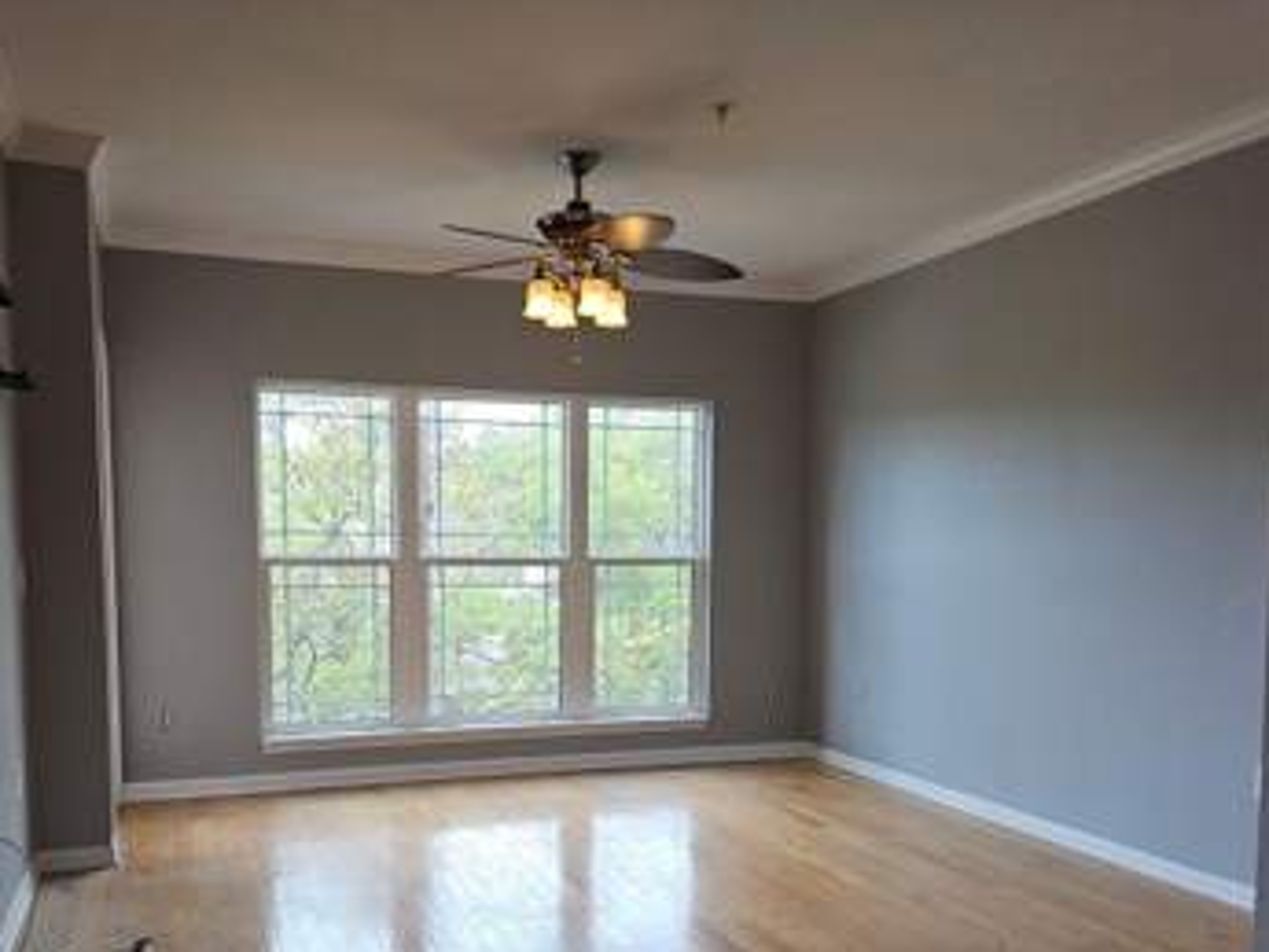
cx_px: 581
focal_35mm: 32
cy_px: 621
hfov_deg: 56.7
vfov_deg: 43.7
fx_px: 1174
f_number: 1.7
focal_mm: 6.3
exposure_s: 1/60
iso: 20
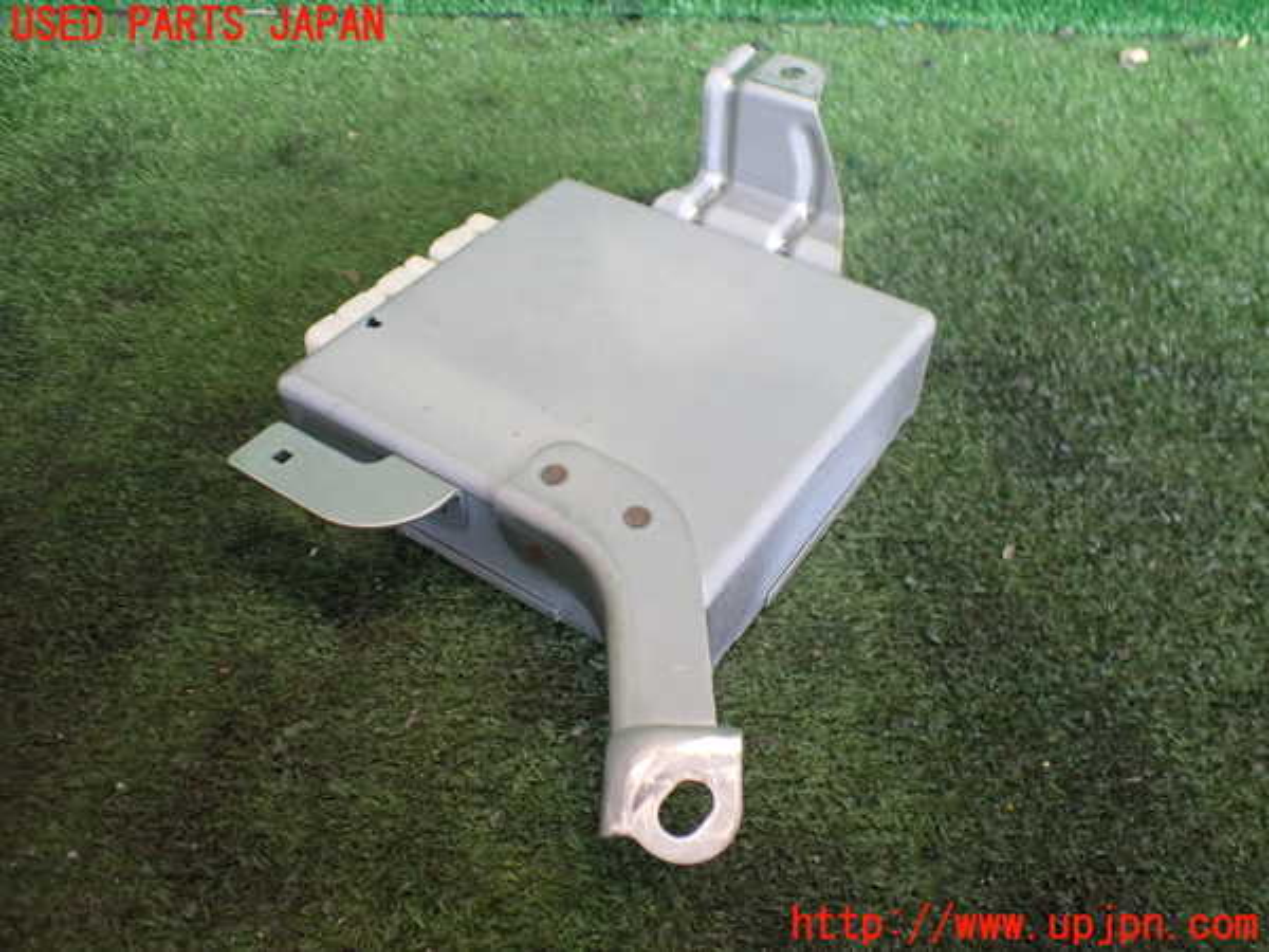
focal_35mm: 30
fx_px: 1100
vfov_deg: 46.8
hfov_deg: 60.0
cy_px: 476
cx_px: 634
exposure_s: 1/125
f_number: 2.3
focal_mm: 5.4
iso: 640
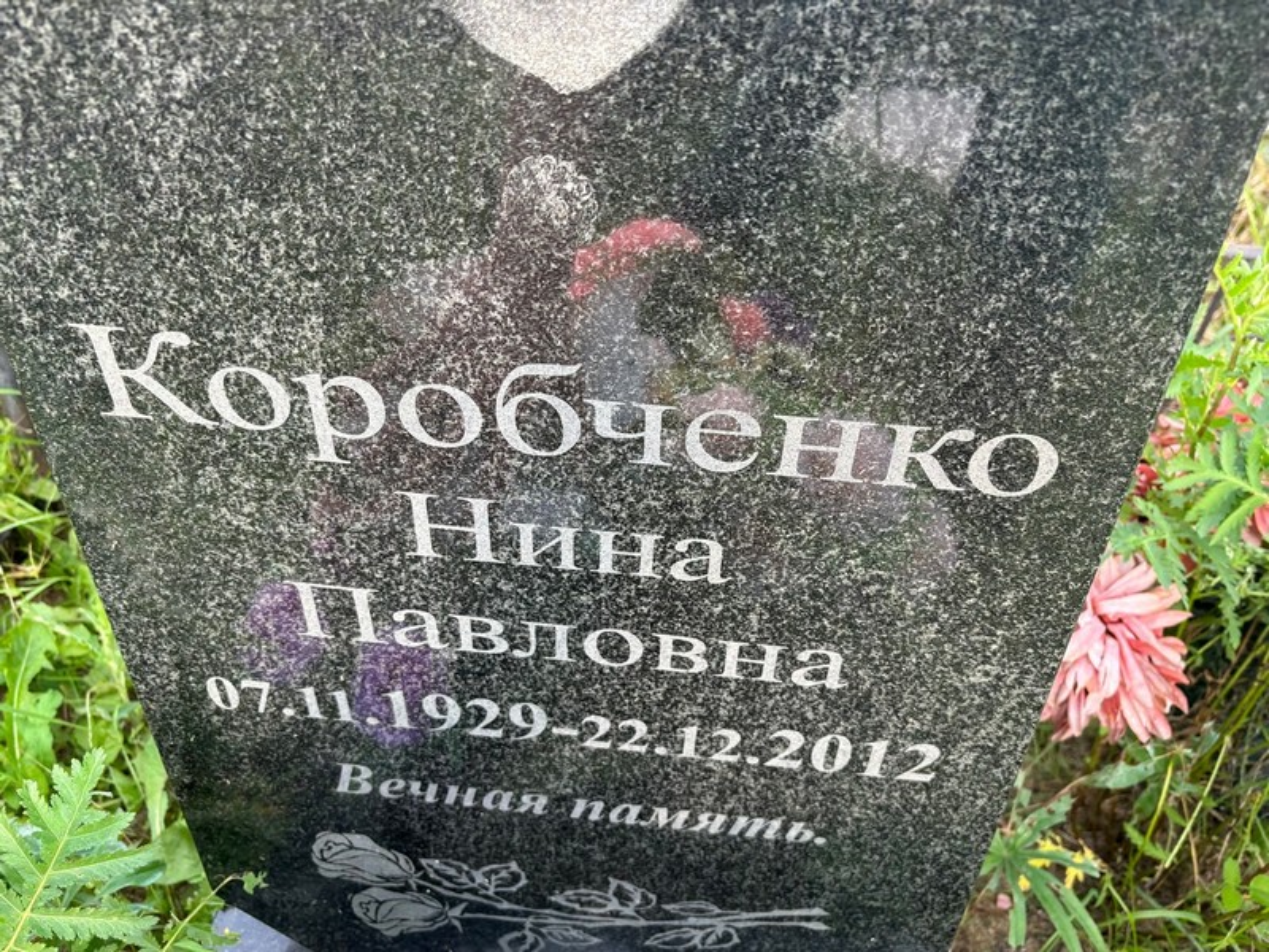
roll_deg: -8.4
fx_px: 953
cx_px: 634
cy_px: 476
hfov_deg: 67.3
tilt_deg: -40.6
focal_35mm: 26
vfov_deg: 53.1
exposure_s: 1/206
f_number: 1.6
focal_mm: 5.96
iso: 50
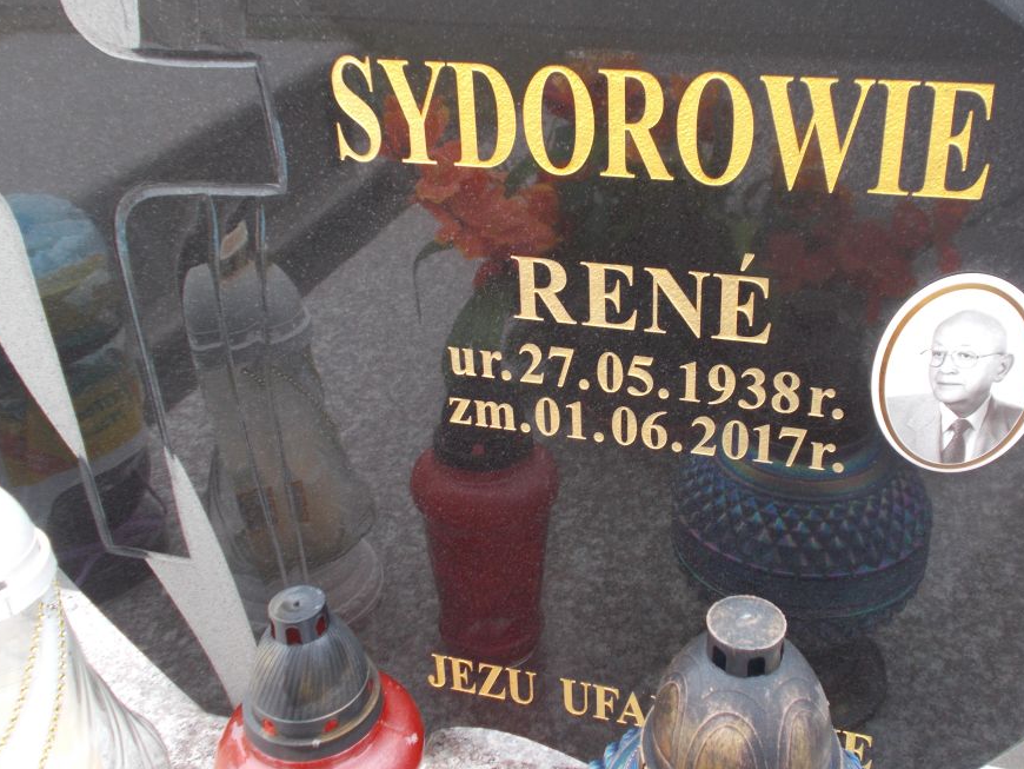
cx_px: 566
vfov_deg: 35.9
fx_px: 1184
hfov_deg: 46.7
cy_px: 336
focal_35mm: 40
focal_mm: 6
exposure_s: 1/25
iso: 80
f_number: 3.6
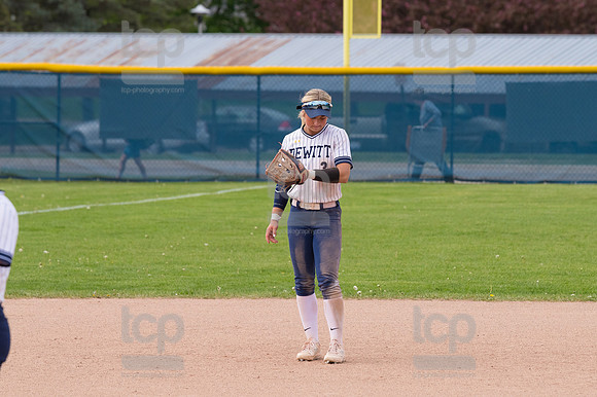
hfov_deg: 6.9
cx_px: 298
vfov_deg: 4.6
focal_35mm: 300
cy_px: 198
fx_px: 4972
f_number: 5.6
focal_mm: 200
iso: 400
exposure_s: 1/1600
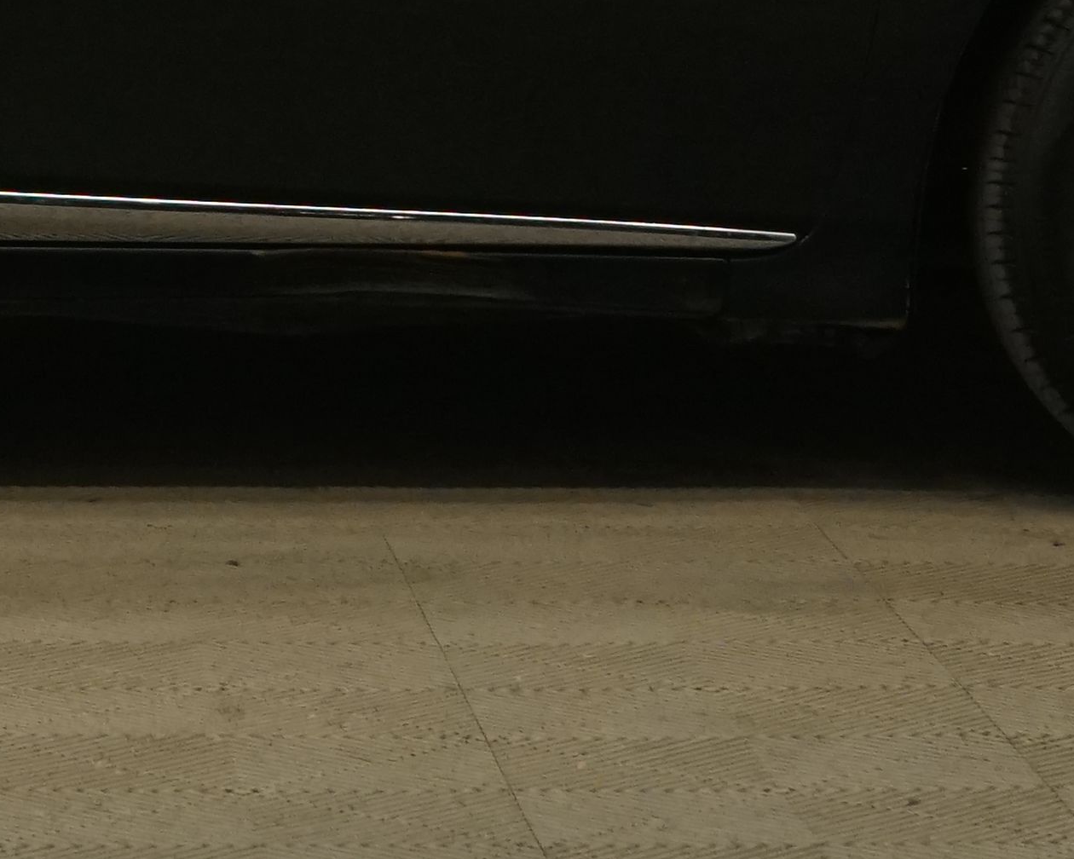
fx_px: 6675
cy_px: -481
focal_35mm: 210
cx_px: -150
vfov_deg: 7.2
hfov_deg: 9.1
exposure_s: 1/25
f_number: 9
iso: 1600
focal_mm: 47
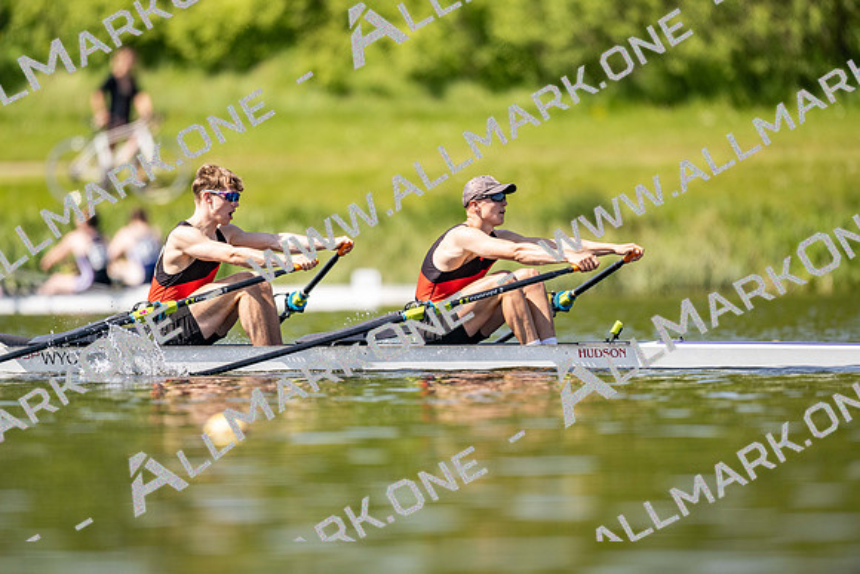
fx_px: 14343
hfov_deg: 3.4
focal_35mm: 600
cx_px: 430
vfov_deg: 2.3
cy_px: 287
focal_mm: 600
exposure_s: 1/2500
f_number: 4
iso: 320
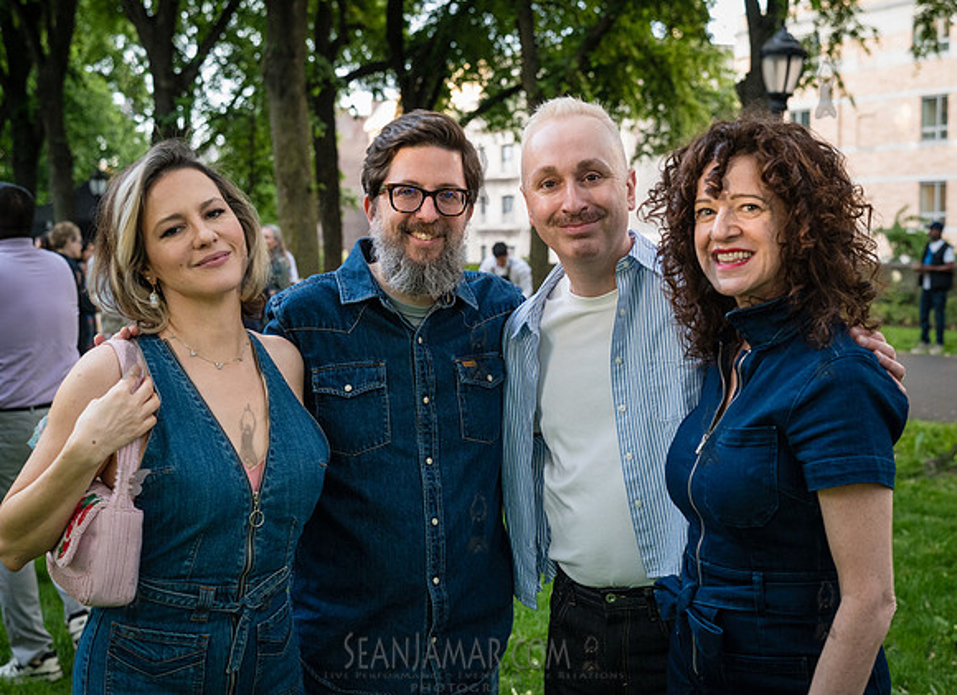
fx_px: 1411
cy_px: 363
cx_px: 519
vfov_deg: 27.7
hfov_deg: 37.4
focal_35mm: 52
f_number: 4
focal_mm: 43
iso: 2500
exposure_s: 1/500
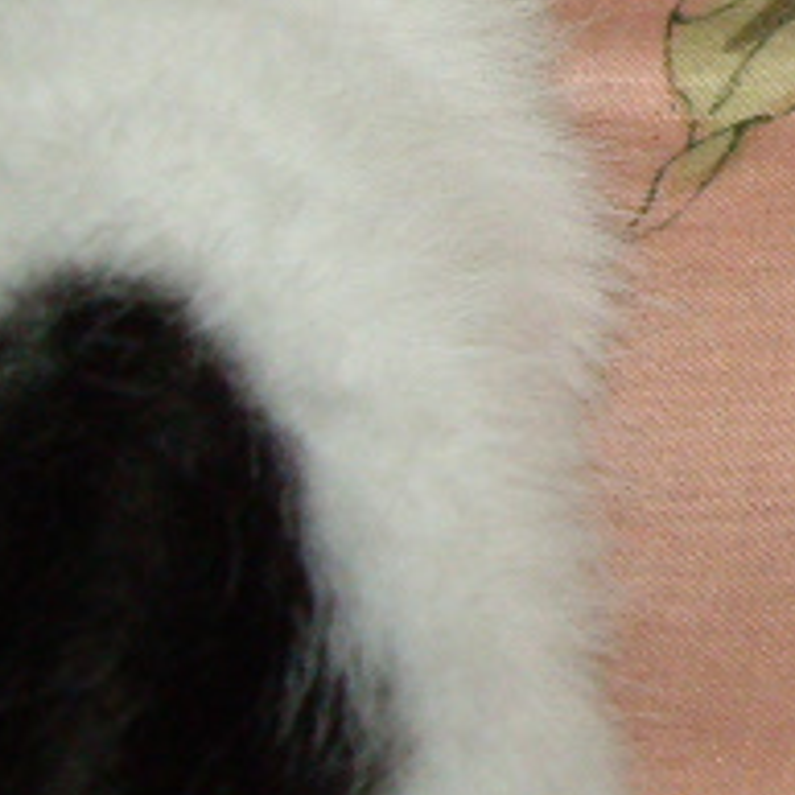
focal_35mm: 178
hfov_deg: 9.1
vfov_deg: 9.6
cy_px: -367
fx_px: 4625
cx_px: 1693
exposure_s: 1/40
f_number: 2.8
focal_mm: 7.9
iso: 400
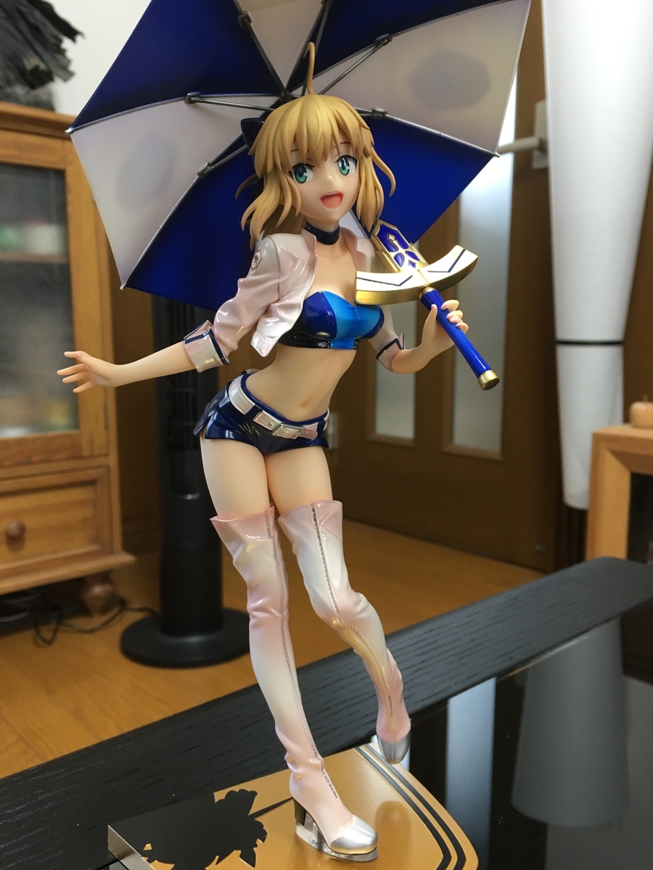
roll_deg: +0.5
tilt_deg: -6.9
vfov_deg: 61.7
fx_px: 729
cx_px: 326
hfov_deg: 48.2
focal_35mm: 29
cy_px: 435
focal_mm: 4.15
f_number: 2.2
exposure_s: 1/15
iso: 50
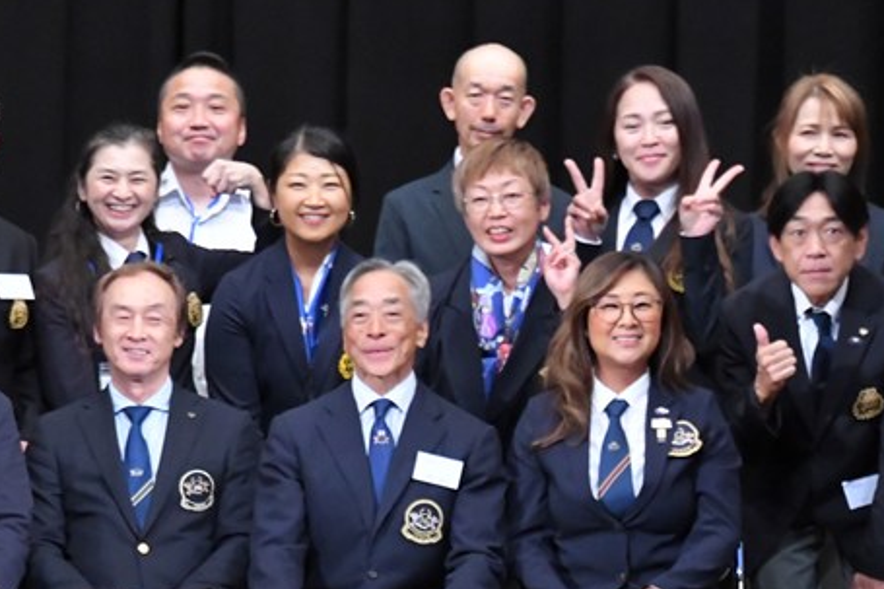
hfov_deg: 5.4
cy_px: 476
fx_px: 9401
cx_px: 182
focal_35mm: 383
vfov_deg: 3.6
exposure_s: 1/400
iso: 8000
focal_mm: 150
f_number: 5.6
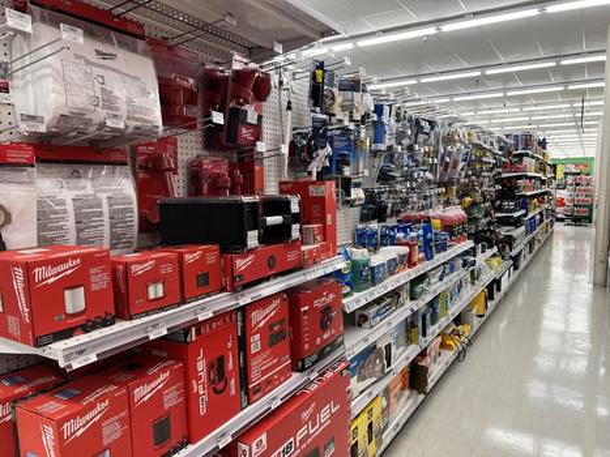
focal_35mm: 26
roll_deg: +0.4
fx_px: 458
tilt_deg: -7.0
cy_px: 228
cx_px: 305
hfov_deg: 67.3
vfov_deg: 53.0
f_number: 1.5
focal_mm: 5.7
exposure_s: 1/120
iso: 80
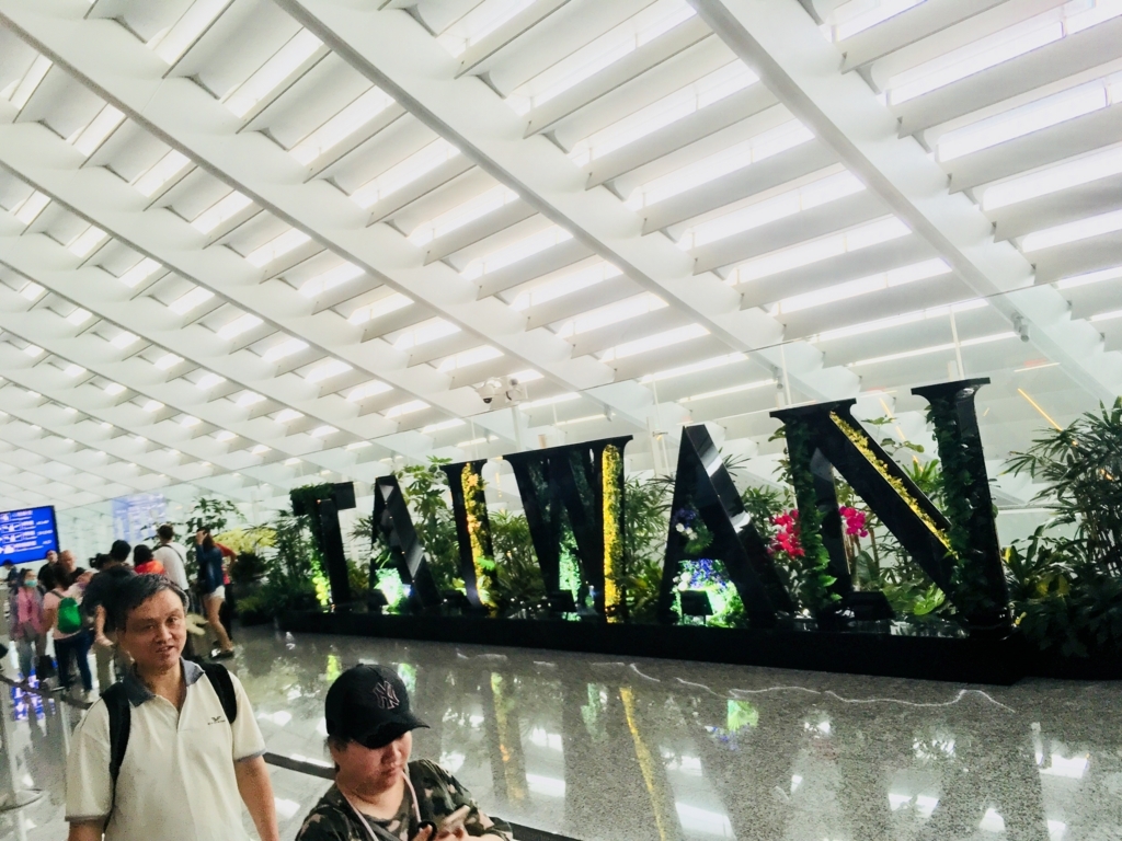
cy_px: 420
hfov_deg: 61.7
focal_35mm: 29
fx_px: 940
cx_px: 561
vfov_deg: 48.2
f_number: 2.2
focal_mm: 4.15
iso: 40
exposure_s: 1/120
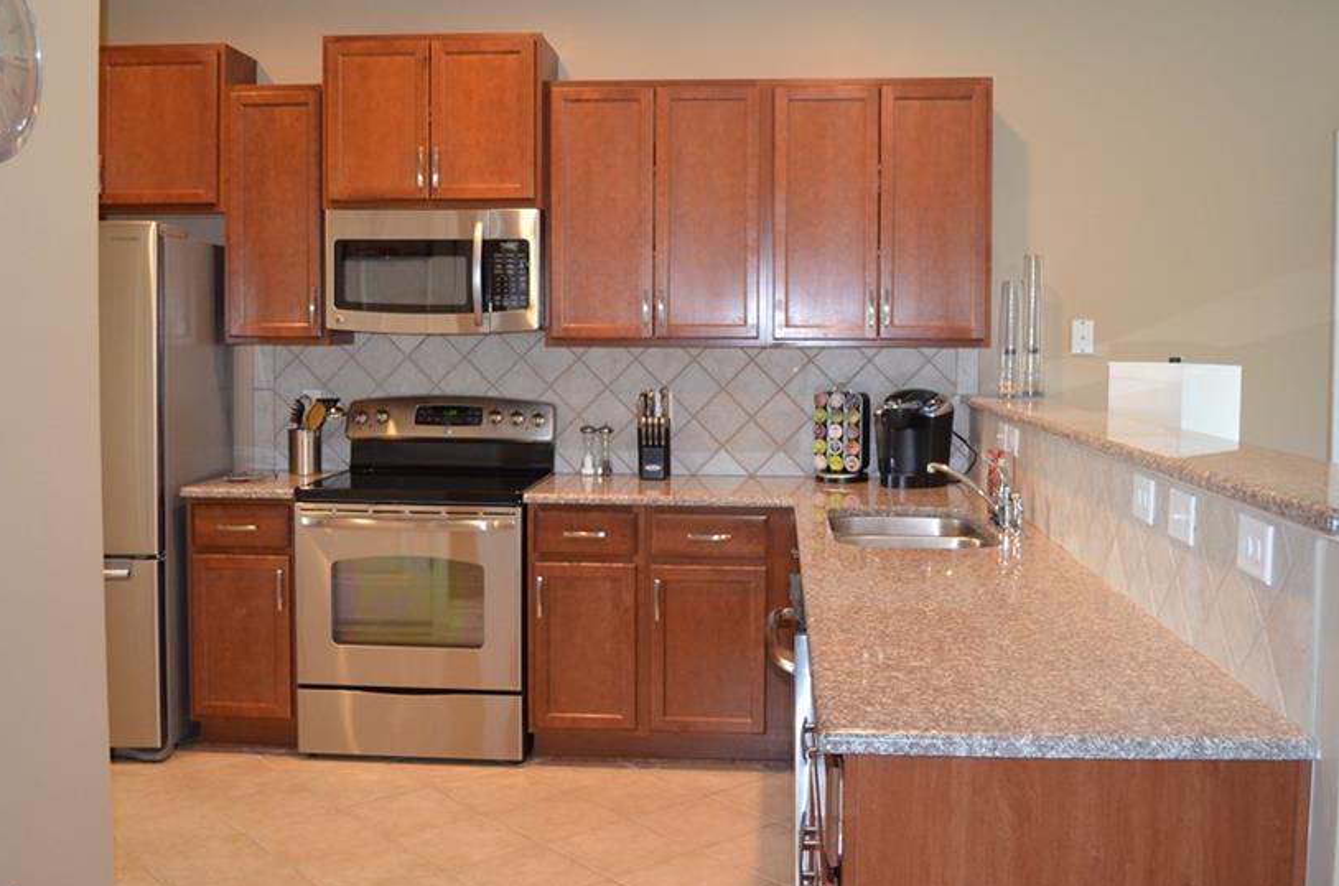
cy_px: 383
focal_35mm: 34
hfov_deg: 55.9
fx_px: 1262
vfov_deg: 38.6
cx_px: 680
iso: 1400
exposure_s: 1/60
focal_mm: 18
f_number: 3.5
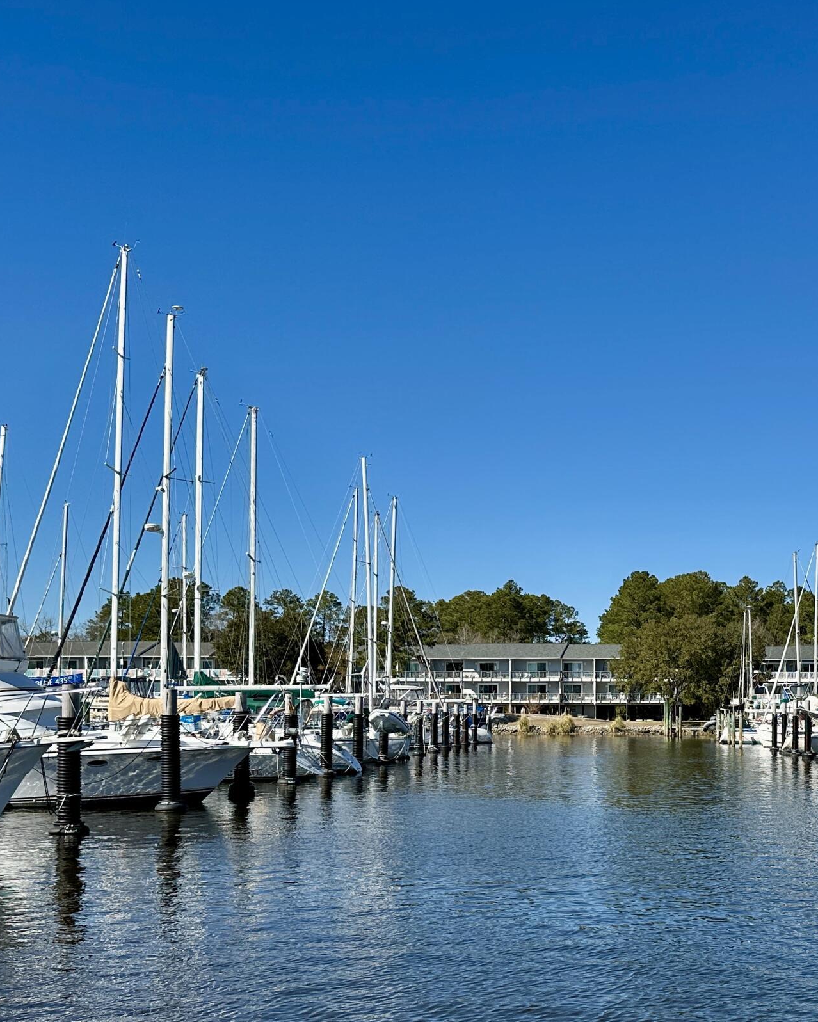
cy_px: 698
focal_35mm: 44
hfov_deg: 33.2
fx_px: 1331
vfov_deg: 41.4
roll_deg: -0.3
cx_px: 646
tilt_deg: +1.3
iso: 80
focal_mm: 6.86
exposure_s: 1/5263
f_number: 1.78
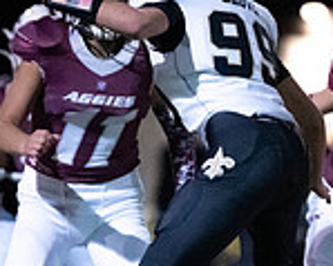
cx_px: 197
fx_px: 8904
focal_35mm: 904
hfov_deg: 2.1
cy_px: 111
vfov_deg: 1.7
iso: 10000
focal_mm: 200
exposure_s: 1/1000
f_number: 2.8
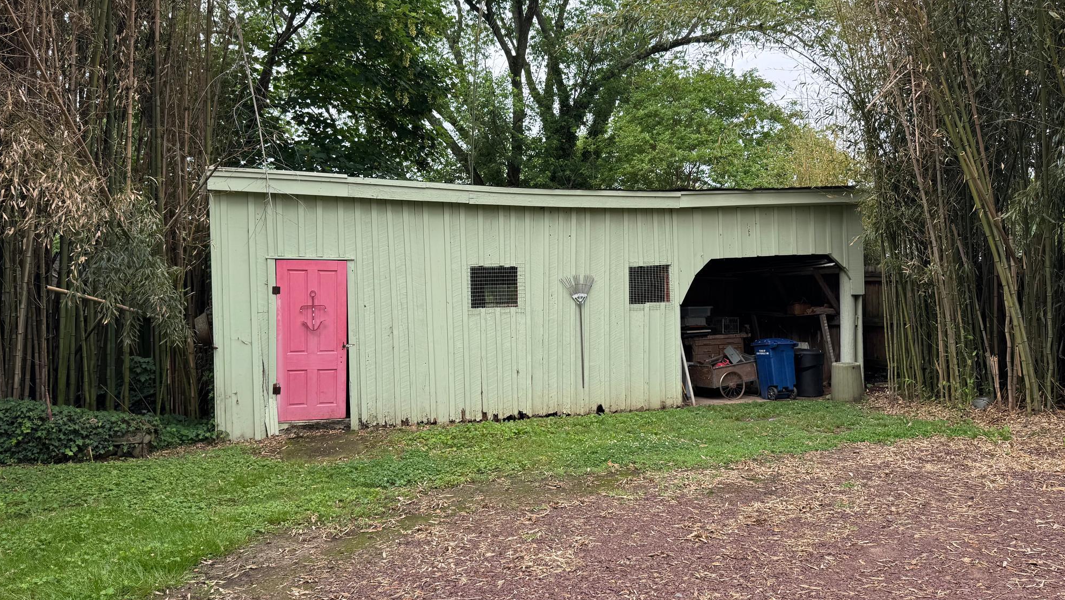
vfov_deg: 42.9
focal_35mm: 27
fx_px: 763
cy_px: 283
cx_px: 535
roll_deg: +0.2
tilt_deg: +0.8
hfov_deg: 69.9
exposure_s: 1/842
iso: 80
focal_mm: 6.76
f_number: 1.78
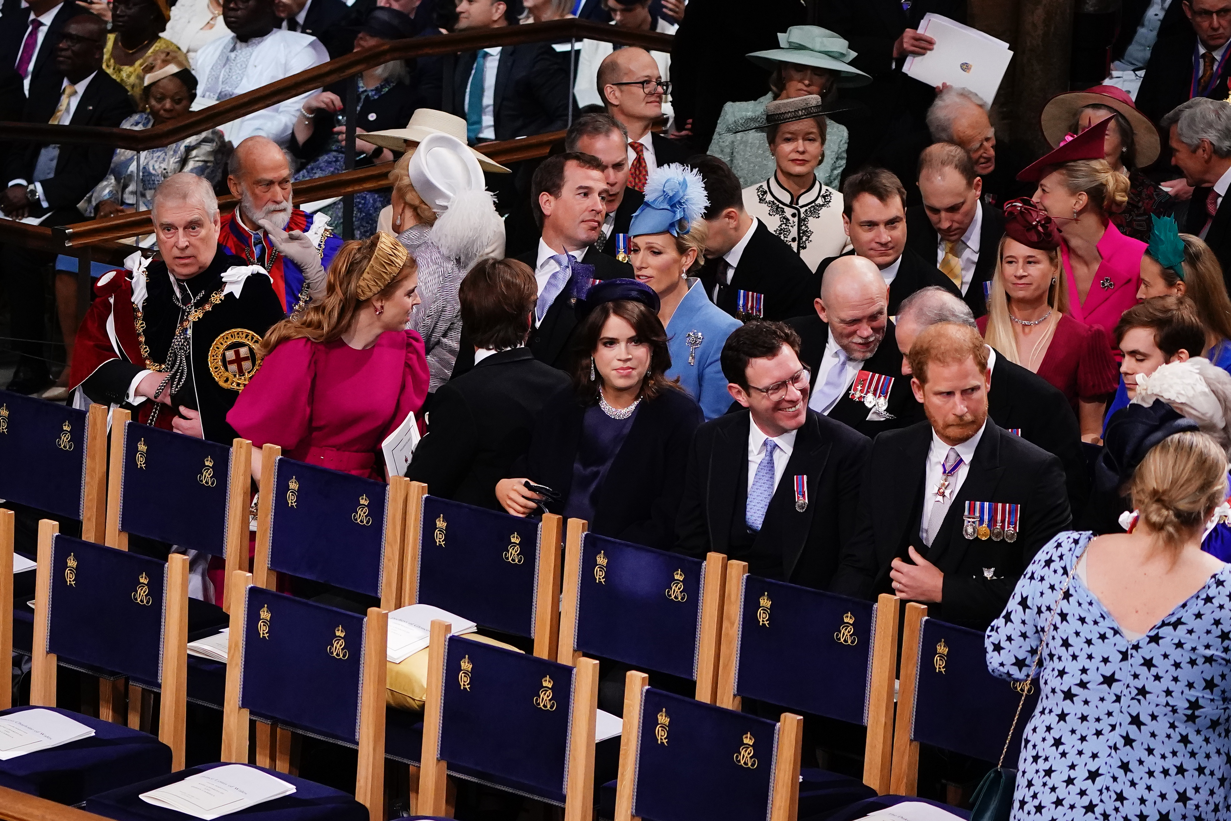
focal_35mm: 100
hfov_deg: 20.4
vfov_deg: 13.7
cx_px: 616
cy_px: 410
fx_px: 3419
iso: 5000
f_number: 4.5
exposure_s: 1/125
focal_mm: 100
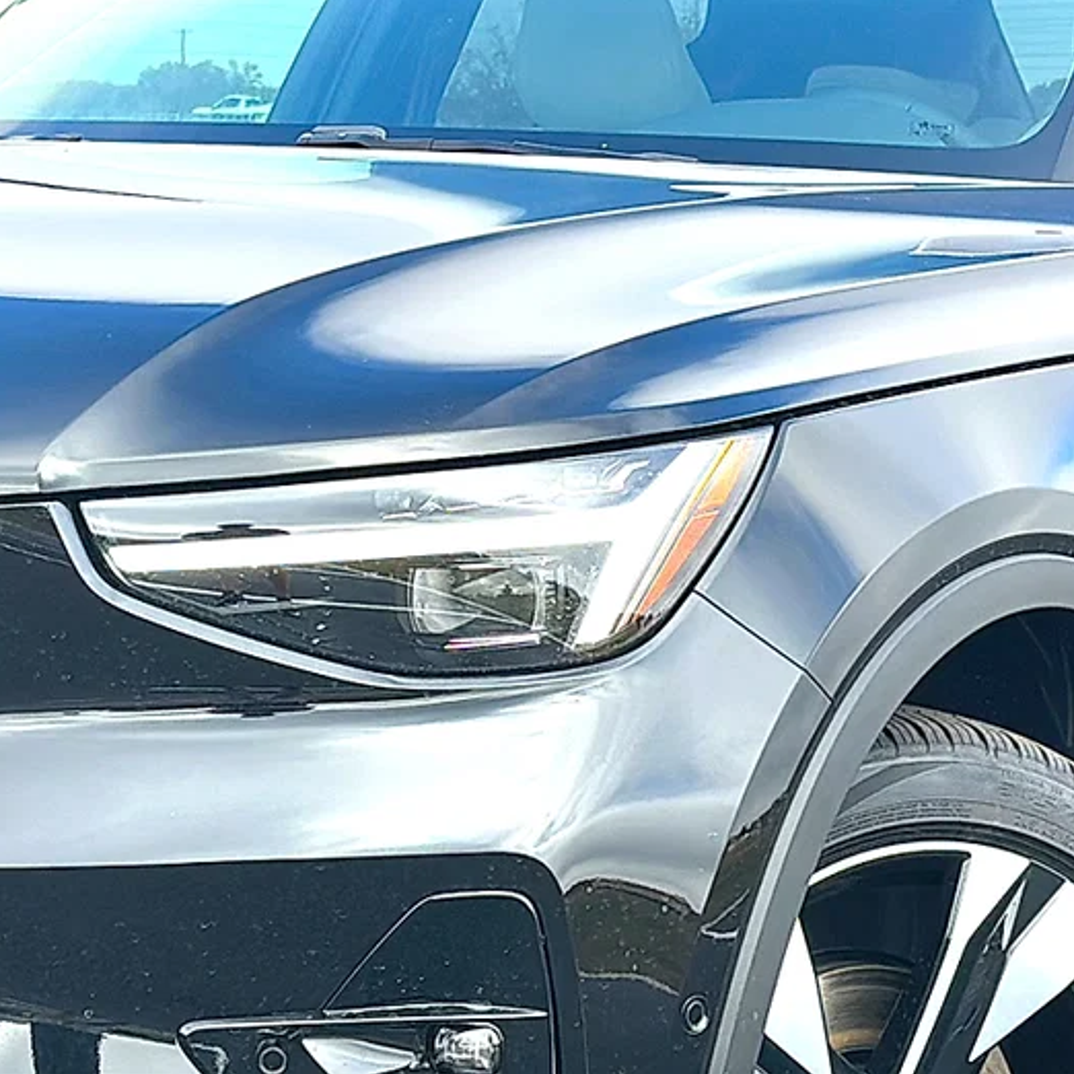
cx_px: 397
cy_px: 536
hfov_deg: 17.0
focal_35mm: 102
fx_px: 3580
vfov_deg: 17.1
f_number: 1.78
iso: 64
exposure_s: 1/1326
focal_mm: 6.86
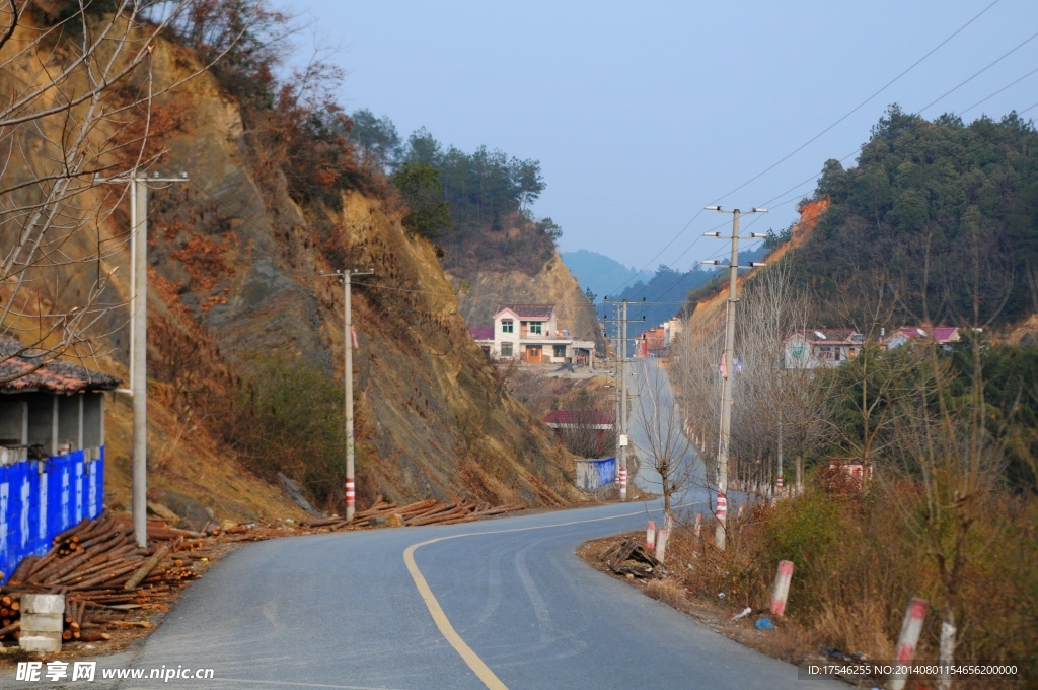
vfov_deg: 13.0
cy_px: 345
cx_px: 519
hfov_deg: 19.5
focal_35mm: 105
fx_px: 3024
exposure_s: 1/1600
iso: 500
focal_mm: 70
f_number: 3.2
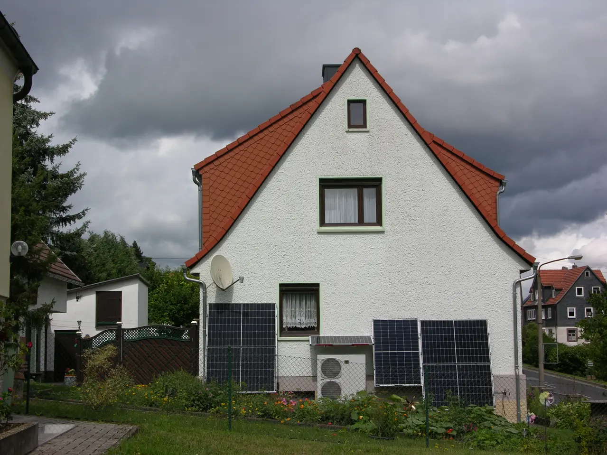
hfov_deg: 31.2
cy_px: 228
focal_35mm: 62
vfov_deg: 23.6
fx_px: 1087
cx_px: 304
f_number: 5.7
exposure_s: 1/377
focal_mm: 15.7
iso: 50
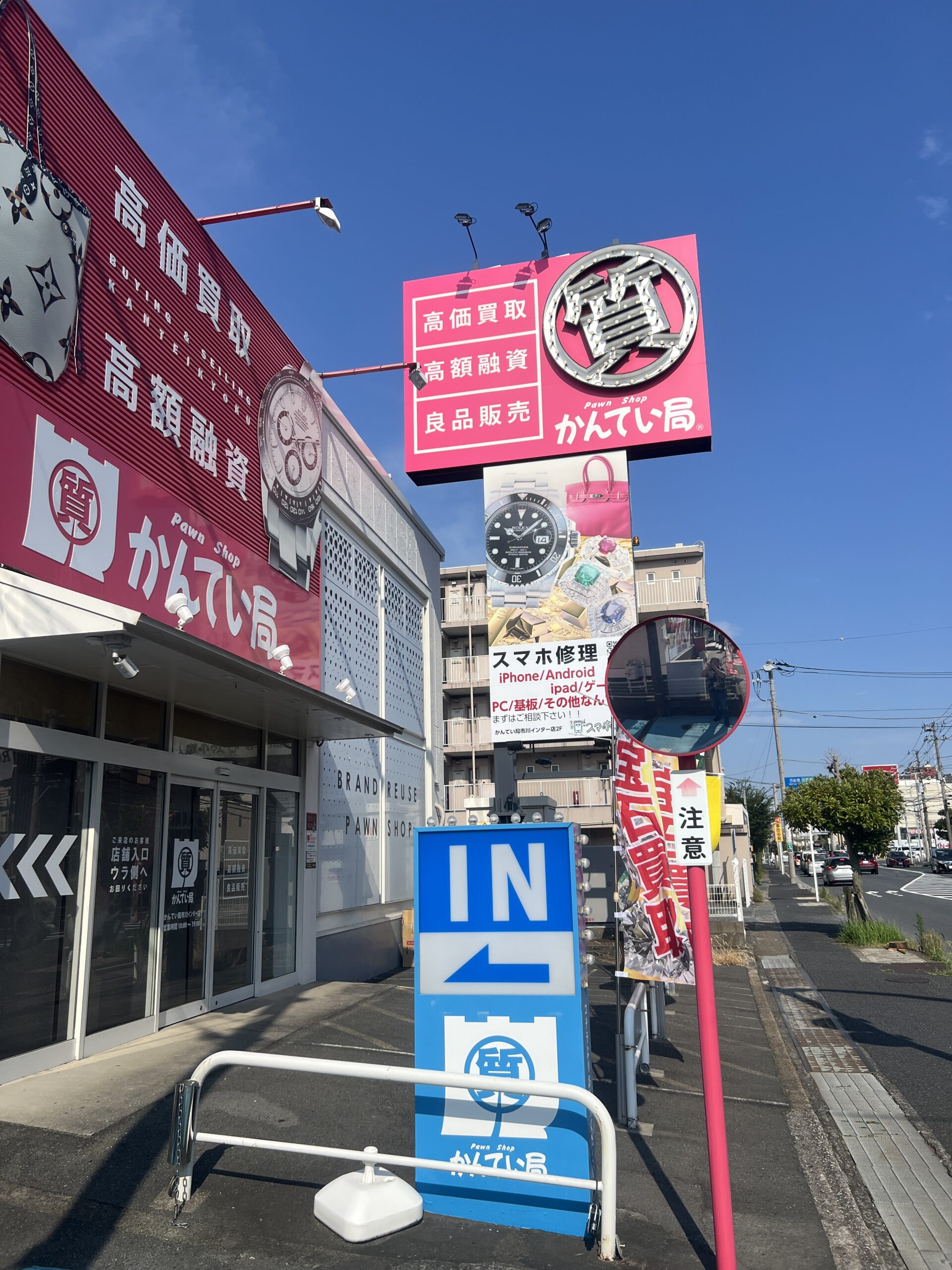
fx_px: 953
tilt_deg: +15.4
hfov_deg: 53.1
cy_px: 635
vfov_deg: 67.3
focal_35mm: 26
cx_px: 476
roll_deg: +1.4
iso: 50
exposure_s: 1/6993
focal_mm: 5.7
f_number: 1.5
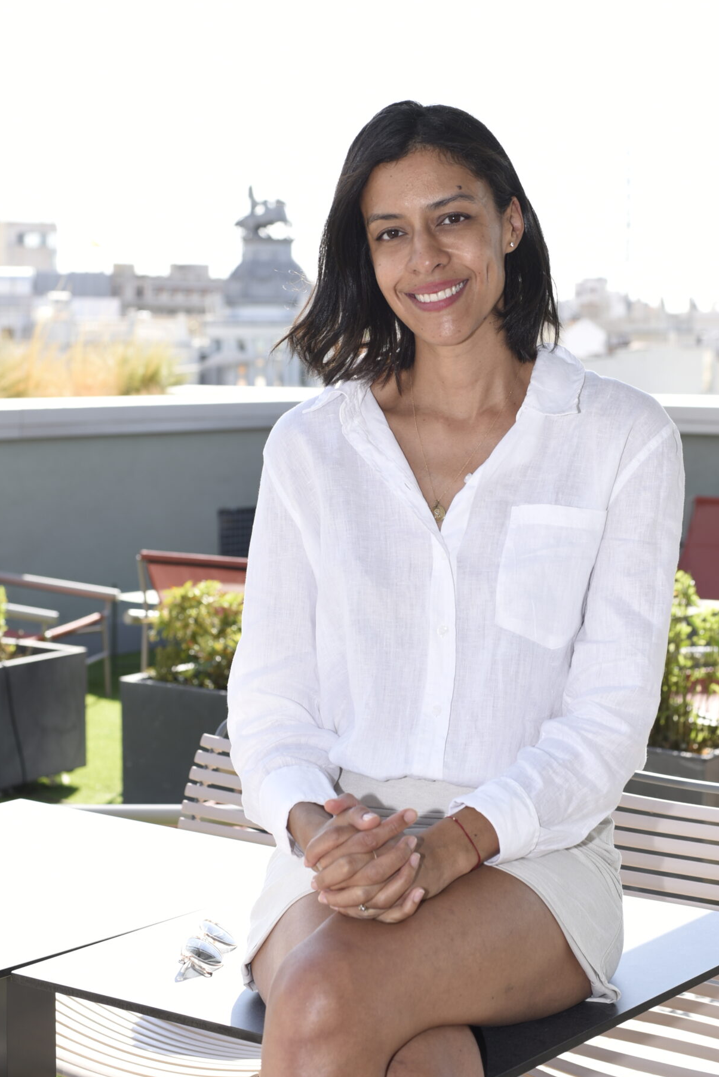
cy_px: 395
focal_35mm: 71
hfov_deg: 19.2
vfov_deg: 28.3
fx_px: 2124
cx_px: 437
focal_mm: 50
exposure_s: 1/200
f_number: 5.6
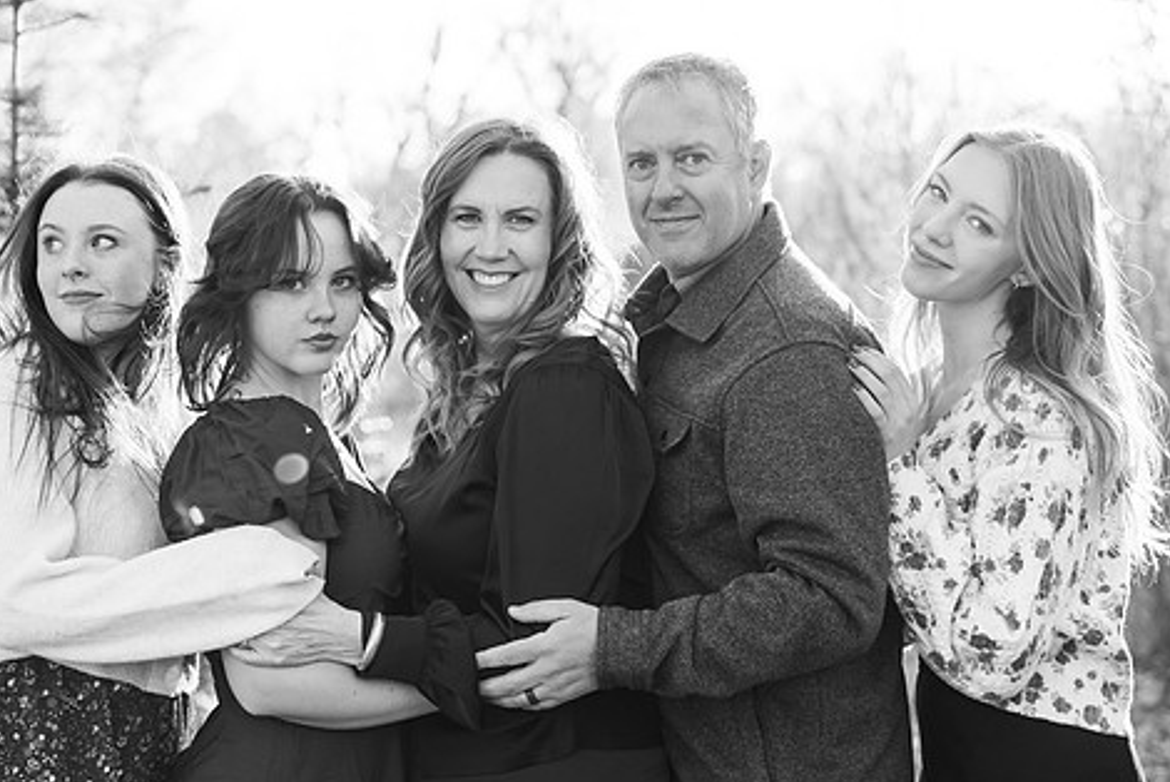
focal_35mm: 95
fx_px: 3089
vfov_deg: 14.4
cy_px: 355
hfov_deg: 21.4
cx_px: 525
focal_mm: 77
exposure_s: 1/800
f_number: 4.5
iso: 1000
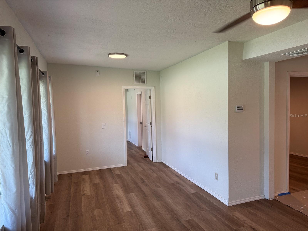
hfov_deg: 71.6
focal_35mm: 24
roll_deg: +1.1
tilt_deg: -2.3
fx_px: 214
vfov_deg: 56.8
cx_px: 154
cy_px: 116
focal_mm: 6.76
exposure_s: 1/120
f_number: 1.78
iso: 100
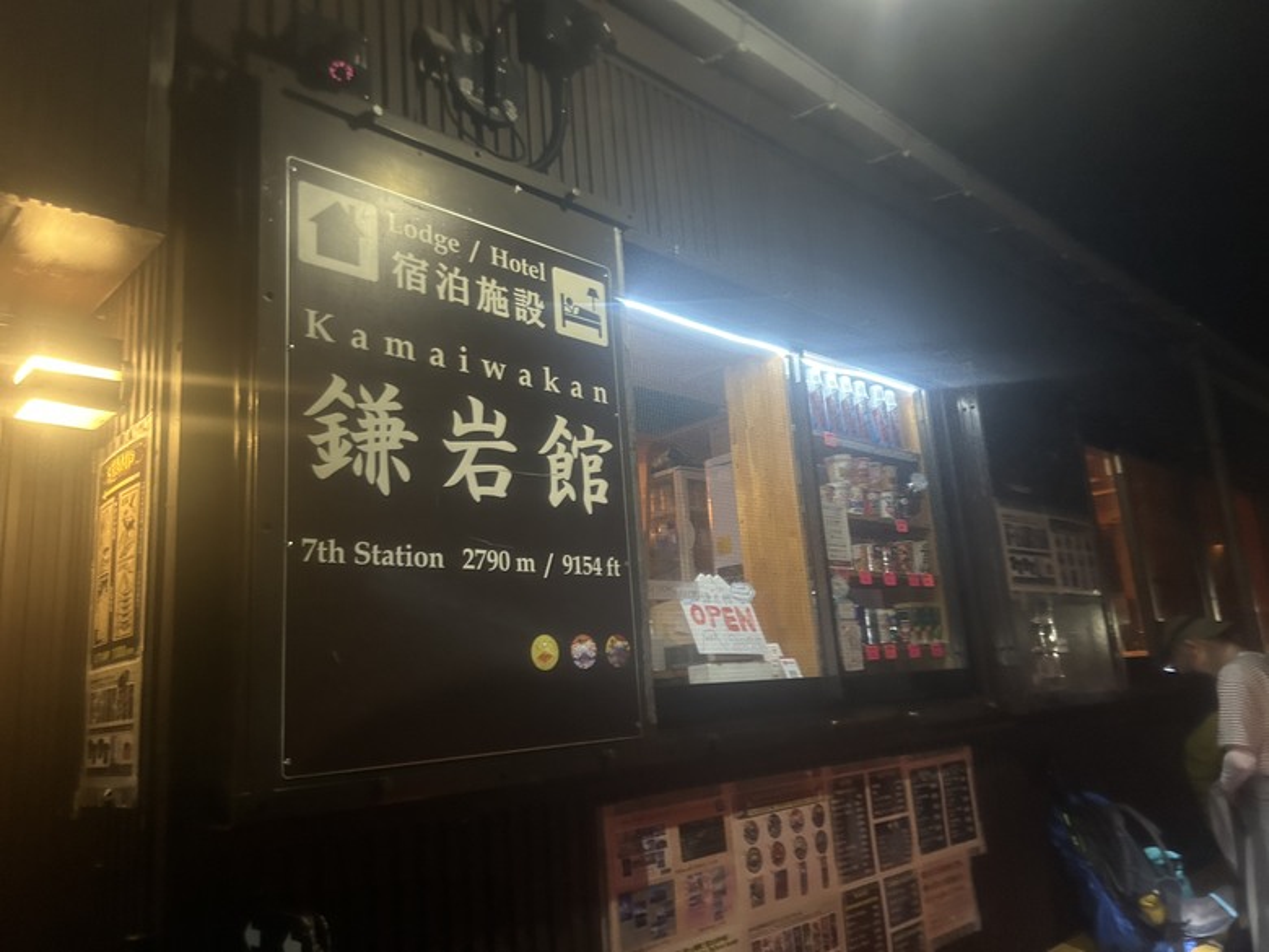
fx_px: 953
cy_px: 476
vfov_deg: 53.1
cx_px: 634
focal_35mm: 26
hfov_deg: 67.3
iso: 640
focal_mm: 5.7
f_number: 1.5
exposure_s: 1/40
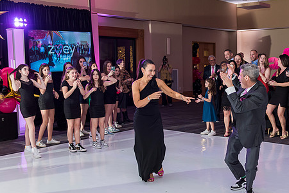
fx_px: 393
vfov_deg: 27.5
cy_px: 108
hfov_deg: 40.1
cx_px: 180
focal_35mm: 49
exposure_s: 1/100
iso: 1000
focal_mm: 38
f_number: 4
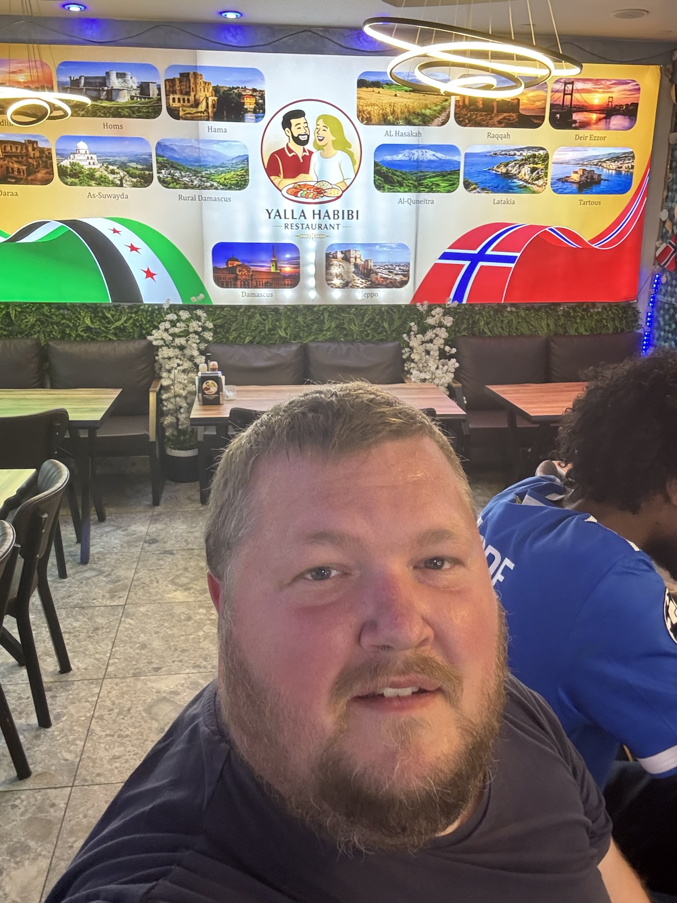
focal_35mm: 30
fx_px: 782
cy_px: 452
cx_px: 338
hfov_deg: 46.8
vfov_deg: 60.0
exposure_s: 1/33
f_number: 1.9
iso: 320
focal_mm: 2.69
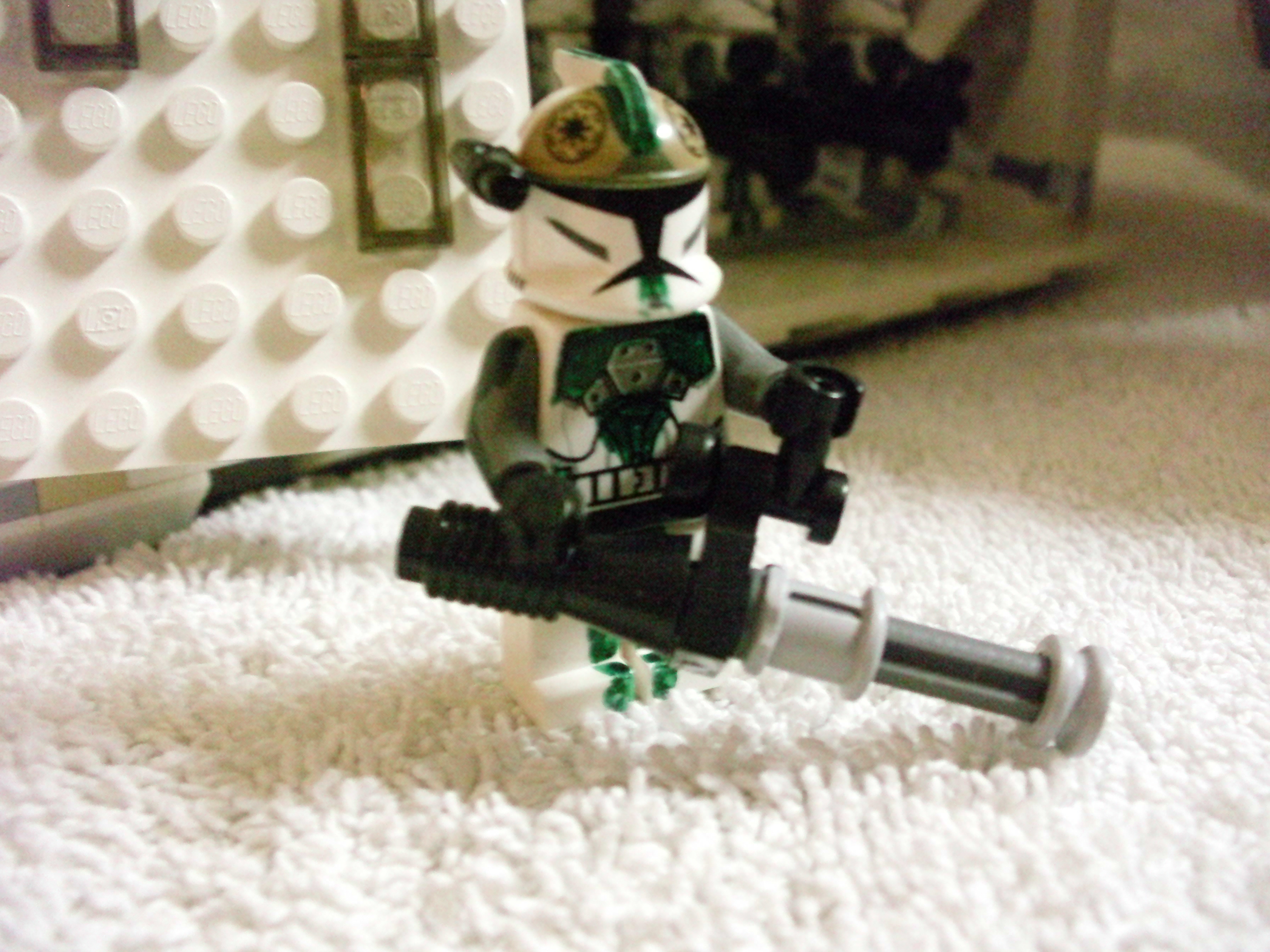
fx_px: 1394
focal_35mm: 38
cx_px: 635
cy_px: 476
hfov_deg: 49.0
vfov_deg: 37.7
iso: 1600
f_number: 3.1
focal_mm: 6.3
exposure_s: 1/14
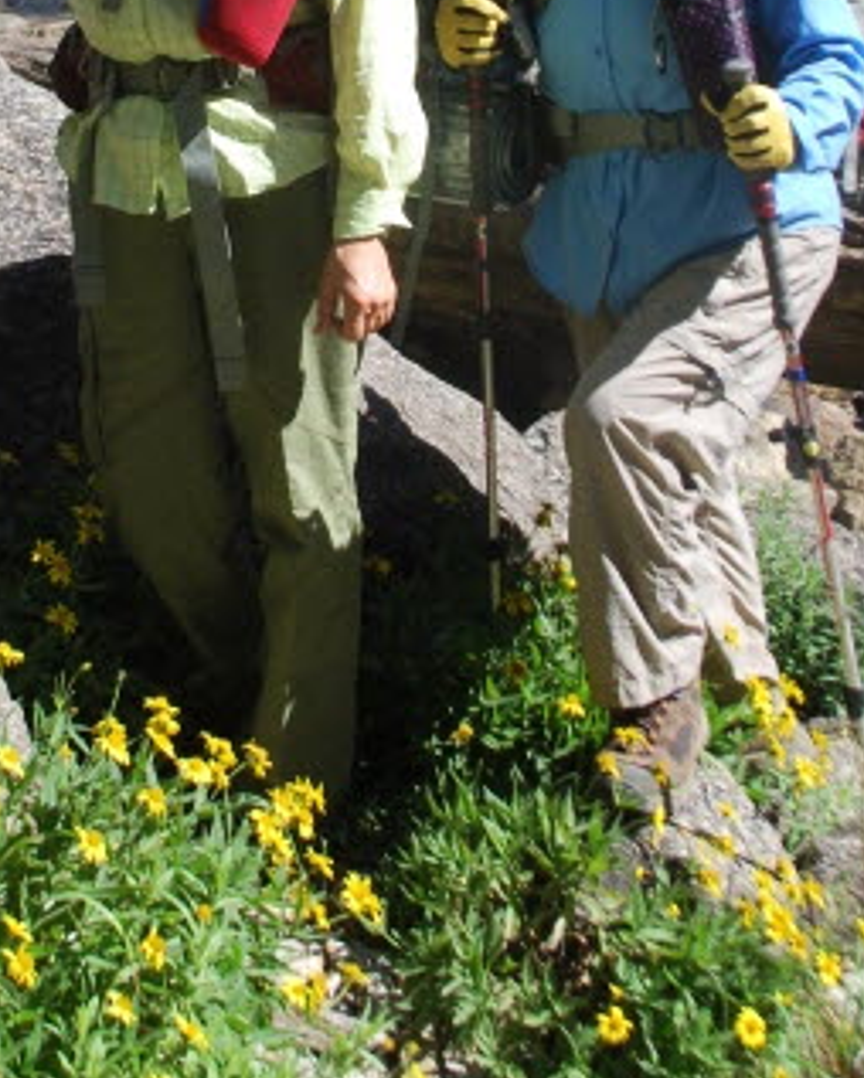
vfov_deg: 20.4
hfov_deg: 17.3
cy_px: -184
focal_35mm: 88
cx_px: 177
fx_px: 2810
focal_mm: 22
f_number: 7.1
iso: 100
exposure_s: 1/200
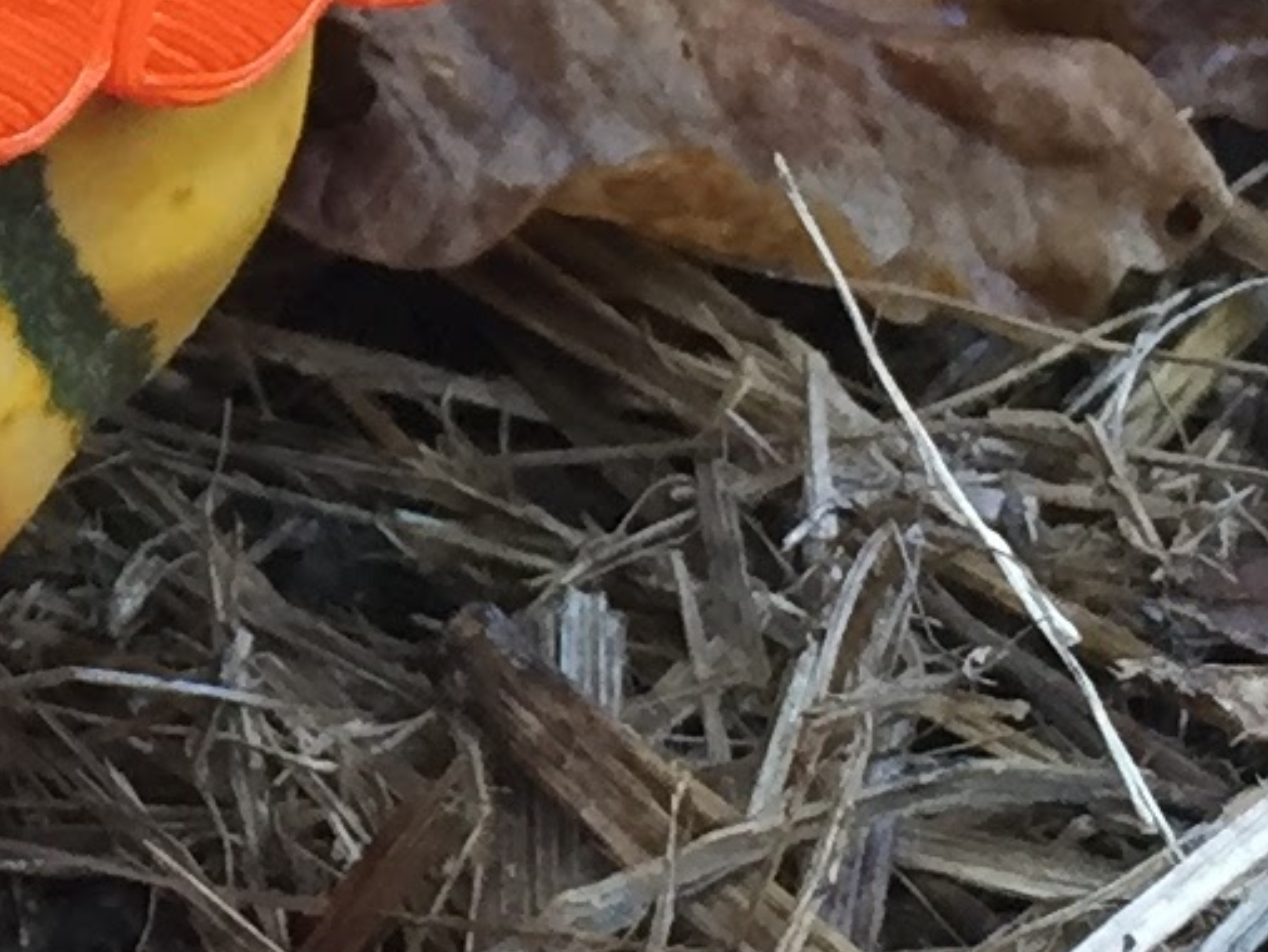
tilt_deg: -24.2
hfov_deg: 10.1
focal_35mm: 187
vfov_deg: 7.8
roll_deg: -3.5
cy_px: -316
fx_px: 6853
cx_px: -809
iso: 32
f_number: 2.2
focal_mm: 4.15
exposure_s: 1/30
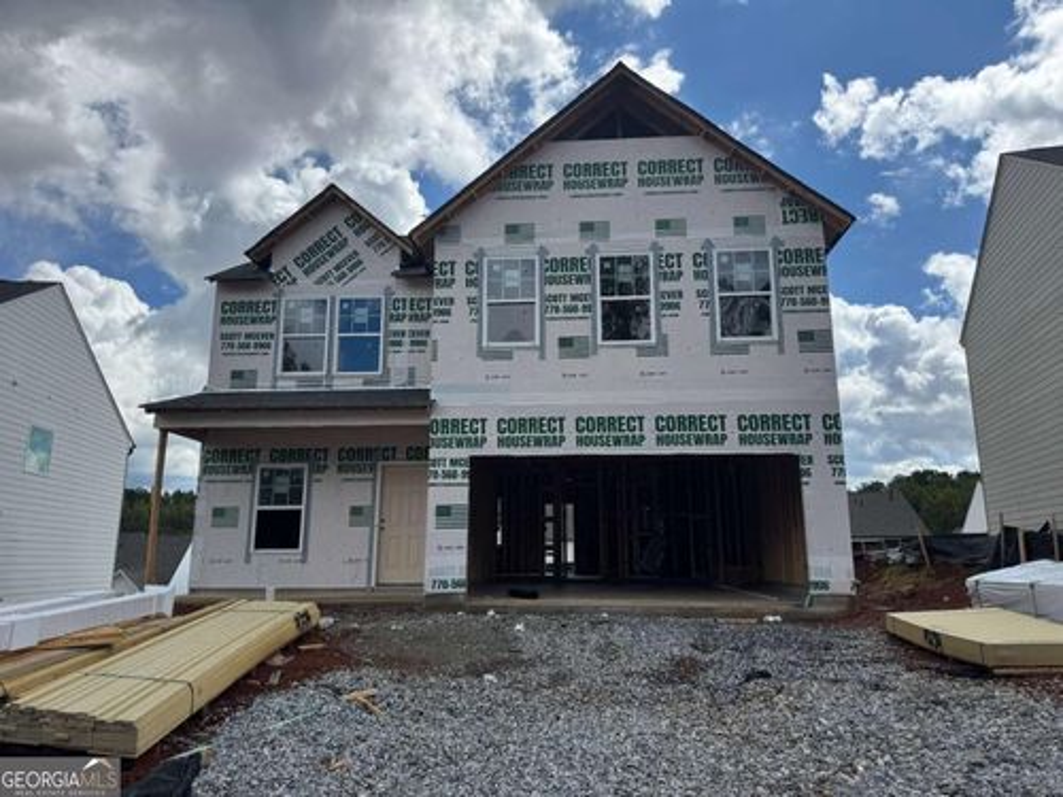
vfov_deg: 56.8
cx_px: 532
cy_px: 398
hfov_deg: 71.6
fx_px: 737
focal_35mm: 24
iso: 80
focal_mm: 6.76
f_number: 1.78
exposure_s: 1/5814
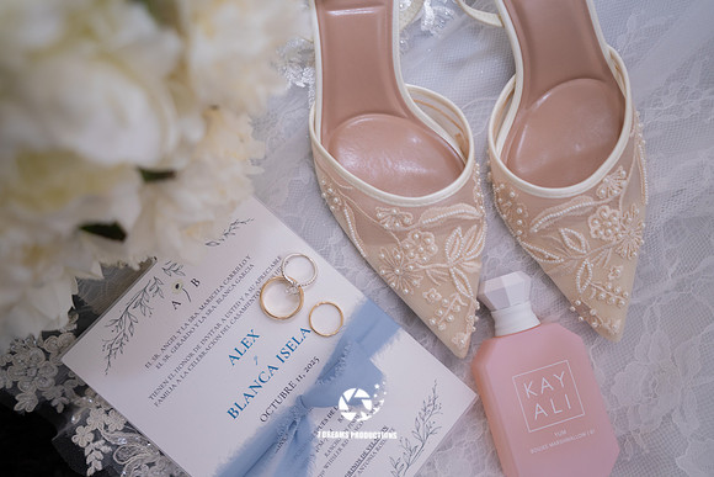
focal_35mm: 35
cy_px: 238
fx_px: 694
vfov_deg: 37.9
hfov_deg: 54.4
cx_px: 357
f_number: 2.8
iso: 800
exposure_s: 1/125
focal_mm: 35
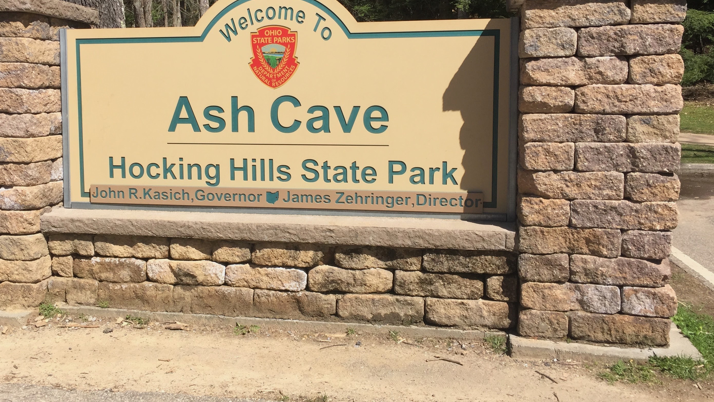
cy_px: 164
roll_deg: -0.9
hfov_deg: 53.8
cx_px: 308
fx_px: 701
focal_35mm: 37
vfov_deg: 31.9
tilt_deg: -4.1
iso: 32
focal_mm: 4.15
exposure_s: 1/1883
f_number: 2.2
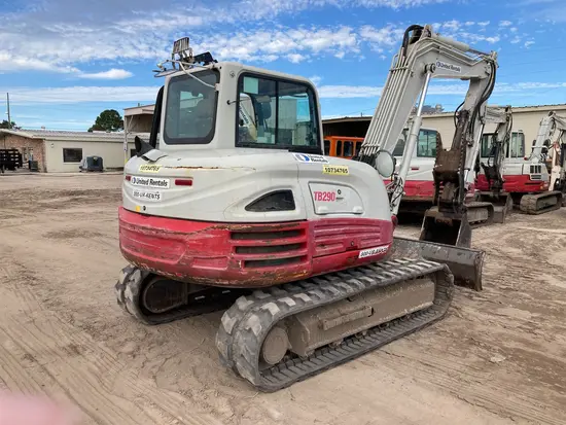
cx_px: 283
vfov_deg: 49.8
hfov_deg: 63.4
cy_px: 212
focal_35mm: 28
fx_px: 458
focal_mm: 3.99
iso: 20
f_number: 1.8
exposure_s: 1/1412
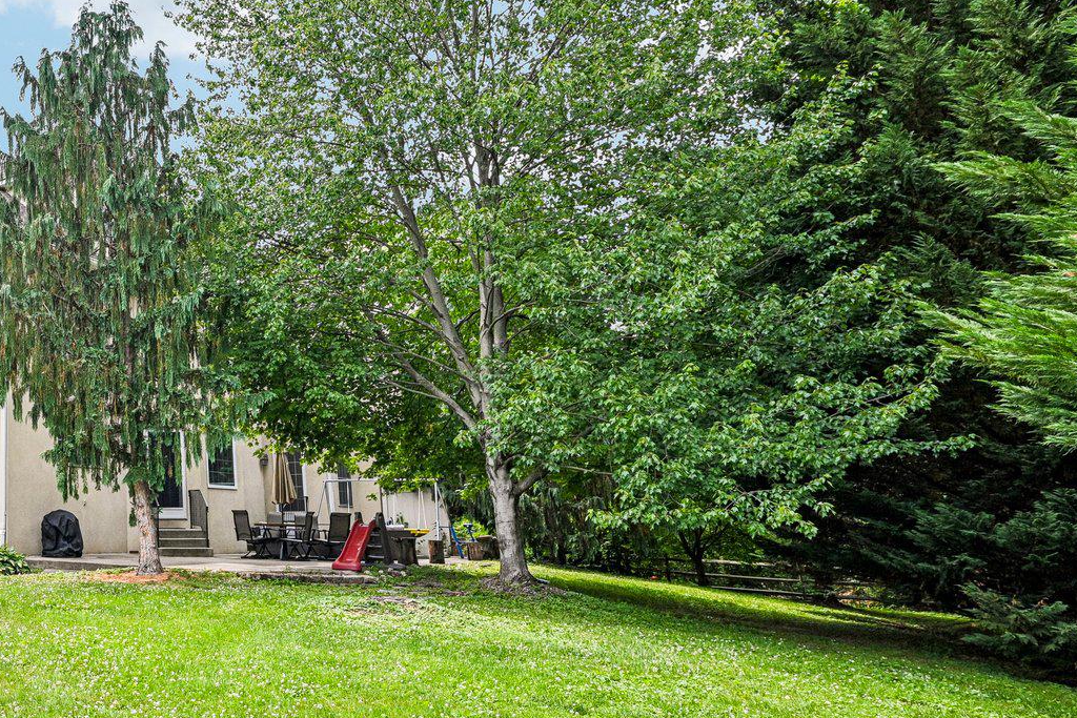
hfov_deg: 50.3
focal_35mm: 31
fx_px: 927
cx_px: 28
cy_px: 311
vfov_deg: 42.2
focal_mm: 15.5
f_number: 8
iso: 800
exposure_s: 1/640
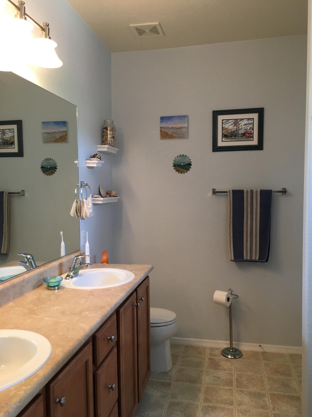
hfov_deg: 48.2
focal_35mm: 29
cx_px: 156
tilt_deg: -2.1
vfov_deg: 61.7
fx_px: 349
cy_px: 208
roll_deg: +0.0
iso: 100
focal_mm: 4.15
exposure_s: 1/30
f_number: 2.2
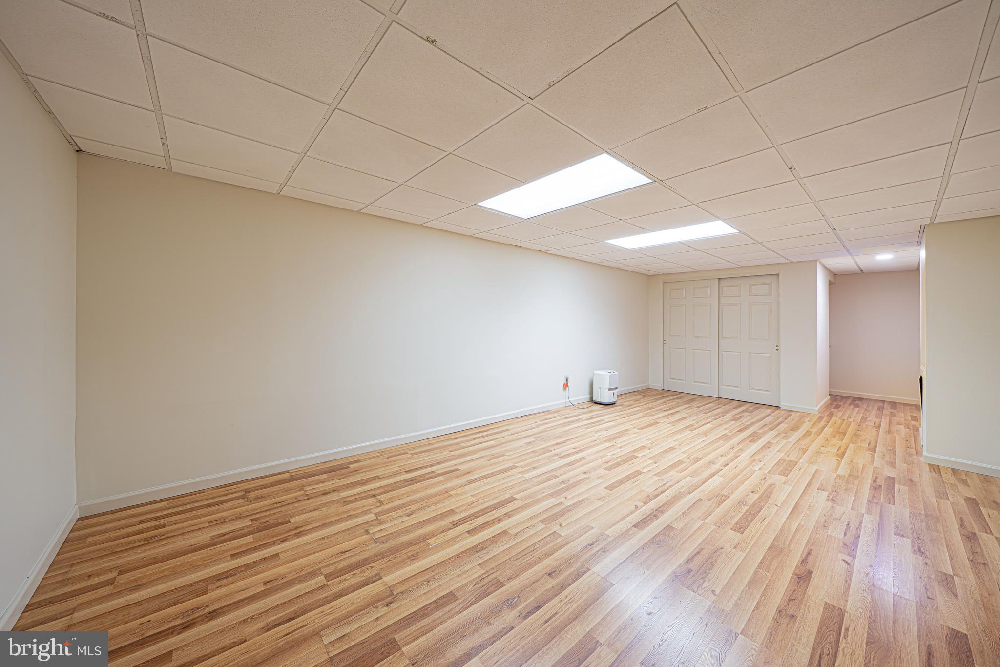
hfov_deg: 112.6
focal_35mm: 12
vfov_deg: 90.0
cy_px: 334
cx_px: 500
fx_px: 333
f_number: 7.1
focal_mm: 12
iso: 320
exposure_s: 1/10
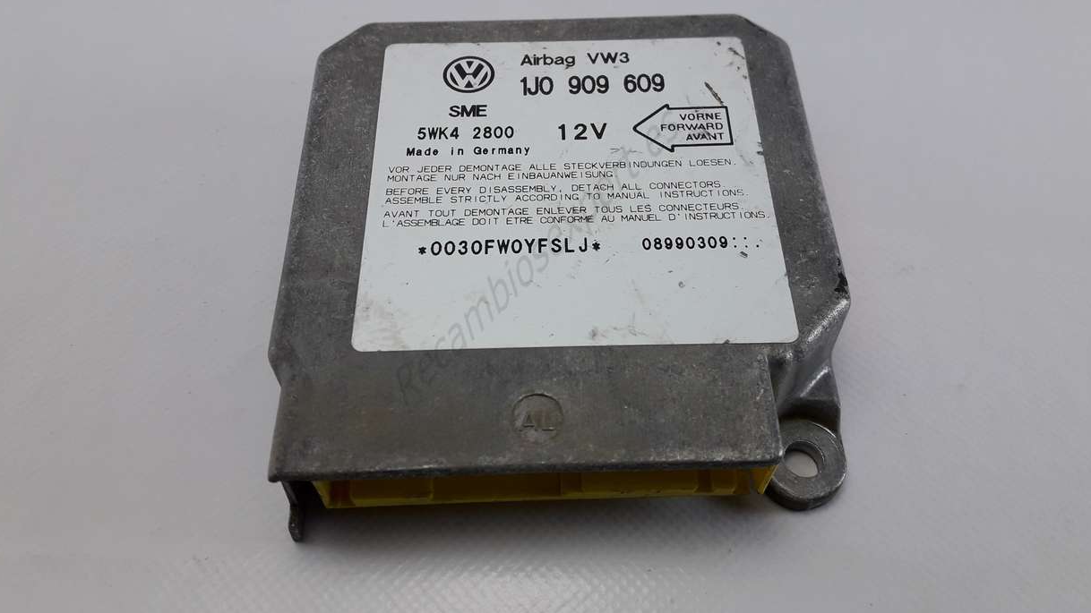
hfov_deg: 62.6
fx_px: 897
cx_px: 545
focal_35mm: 31
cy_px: 251
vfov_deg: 37.7
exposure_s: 1/100
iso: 50
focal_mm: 3.7
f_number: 1.9
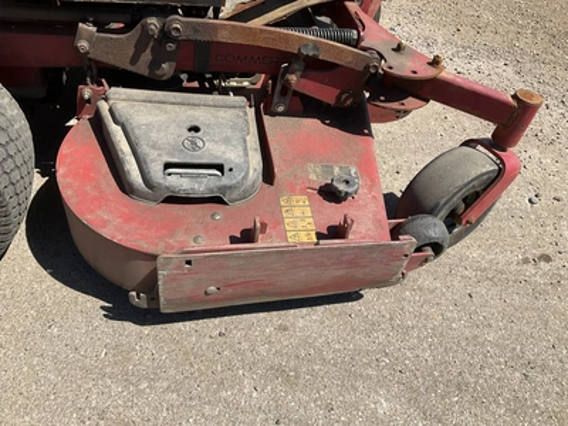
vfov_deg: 48.2
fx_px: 476
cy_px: 213
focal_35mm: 29
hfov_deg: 61.7
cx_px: 284
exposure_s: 1/1377
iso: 25
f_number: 1.8
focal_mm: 3
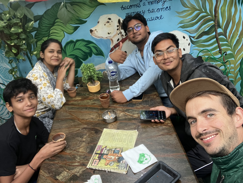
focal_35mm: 32
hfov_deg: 56.8
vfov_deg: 44.2
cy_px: 92
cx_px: 122
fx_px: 225
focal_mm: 2.87
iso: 100
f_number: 2.2
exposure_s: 1/60
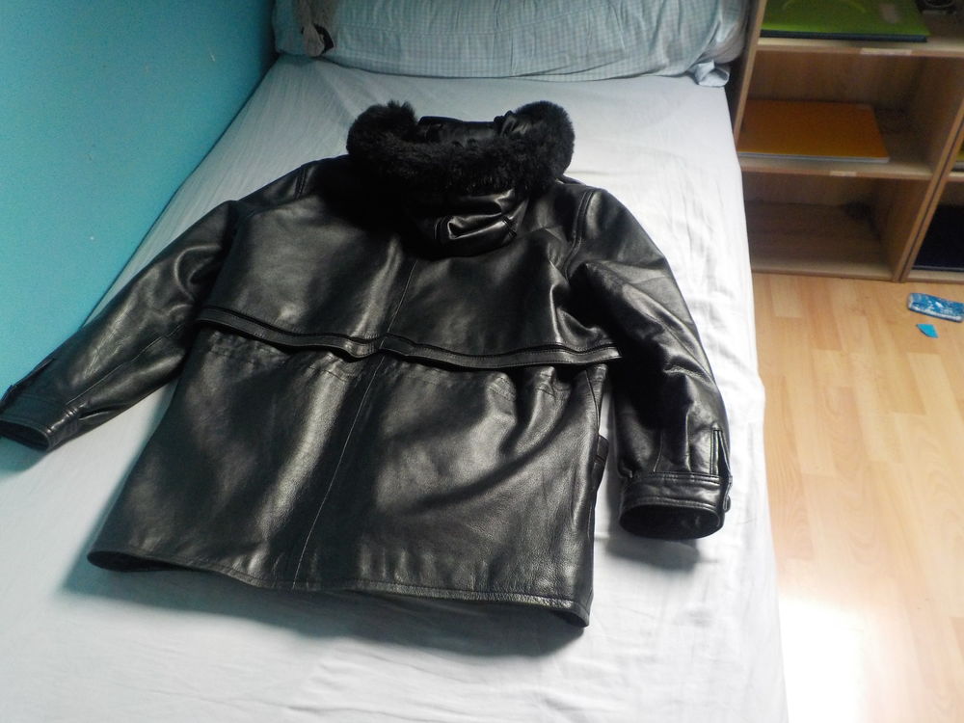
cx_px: 482
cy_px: 362
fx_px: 835
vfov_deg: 46.8
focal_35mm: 30
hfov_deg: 60.0
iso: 400
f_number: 3.3
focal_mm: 4.1
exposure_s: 1/30
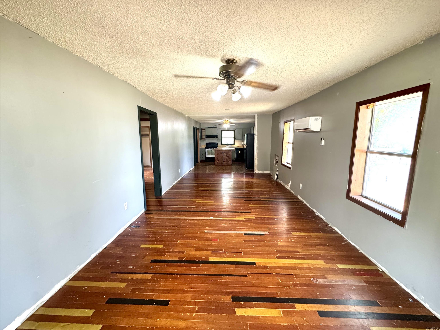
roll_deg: -0.8
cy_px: 165
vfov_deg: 85.7
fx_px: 178
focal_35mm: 14
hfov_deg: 102.1
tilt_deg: -7.9
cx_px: 220
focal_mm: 2.22
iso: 400
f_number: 2.2
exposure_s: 1/60
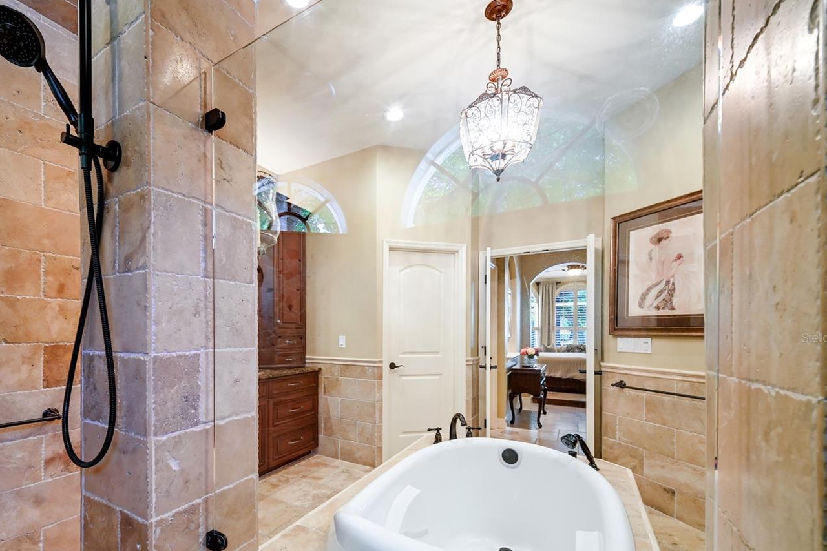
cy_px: 337
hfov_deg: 99.4
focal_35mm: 15
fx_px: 345
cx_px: 342
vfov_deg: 76.2
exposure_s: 1/13
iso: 800
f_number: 8
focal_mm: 12
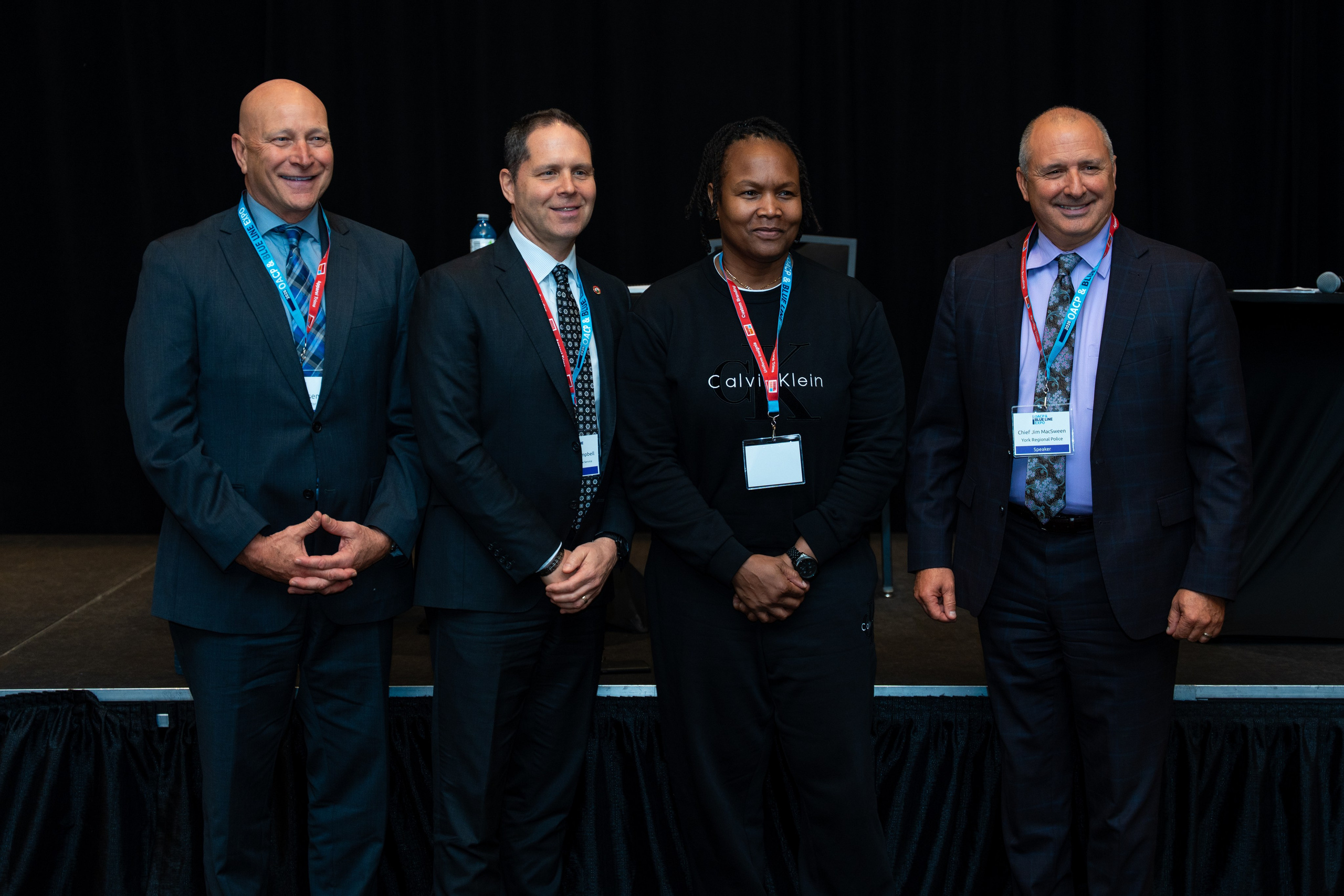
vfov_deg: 22.4
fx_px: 2266
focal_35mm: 61
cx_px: 672
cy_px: 395
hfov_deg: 33.0
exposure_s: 1/160
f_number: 2.8
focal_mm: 54.3
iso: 640
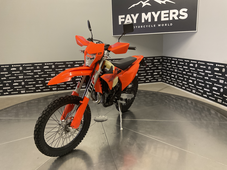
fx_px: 190
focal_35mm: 29
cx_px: 114
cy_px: 85
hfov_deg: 61.7
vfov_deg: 48.2
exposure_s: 1/60
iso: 250
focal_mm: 3
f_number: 1.8
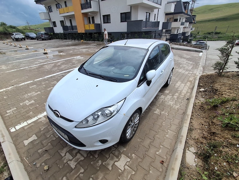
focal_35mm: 16
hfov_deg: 94.5
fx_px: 110
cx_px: 120
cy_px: 90
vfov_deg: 78.1
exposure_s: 1/1355
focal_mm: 1.64
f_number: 2.2
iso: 40
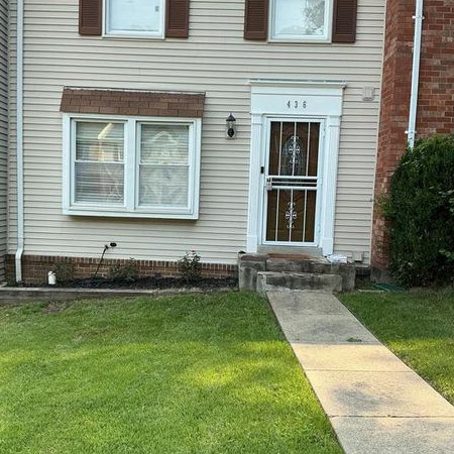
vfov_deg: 43.8
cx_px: 205
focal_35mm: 38
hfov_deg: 43.8
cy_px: 250
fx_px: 564
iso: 25
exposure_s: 1/469
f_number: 1.8
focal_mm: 3
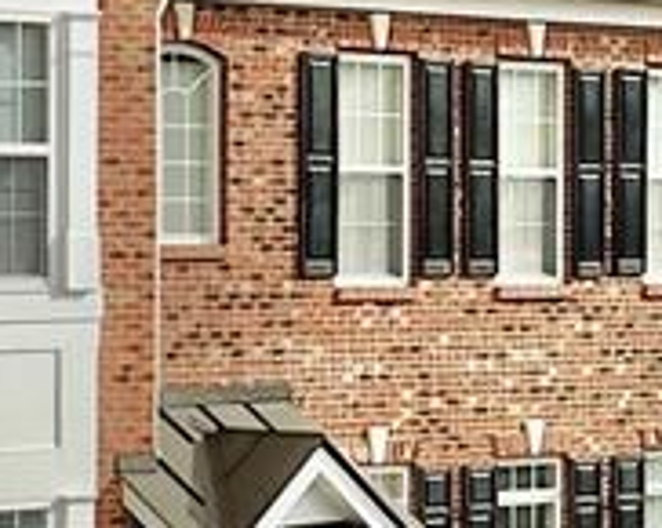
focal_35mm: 143
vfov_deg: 10.7
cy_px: 535
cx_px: -356
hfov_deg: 12.7
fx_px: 2797
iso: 100
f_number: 2.2
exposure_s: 1/1600
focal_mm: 4.73
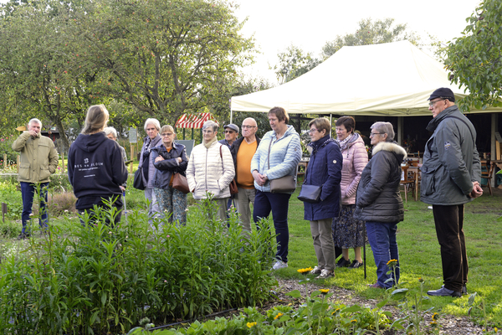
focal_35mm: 50
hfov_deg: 39.6
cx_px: 251
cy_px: 168
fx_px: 697
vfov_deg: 27.0
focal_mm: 50
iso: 1600
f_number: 8
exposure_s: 1/180
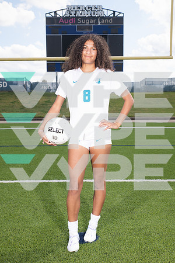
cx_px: 88
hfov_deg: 29.2
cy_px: 132
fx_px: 335
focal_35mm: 46
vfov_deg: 42.7
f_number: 7.1
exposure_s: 1/320
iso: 125
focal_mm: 46
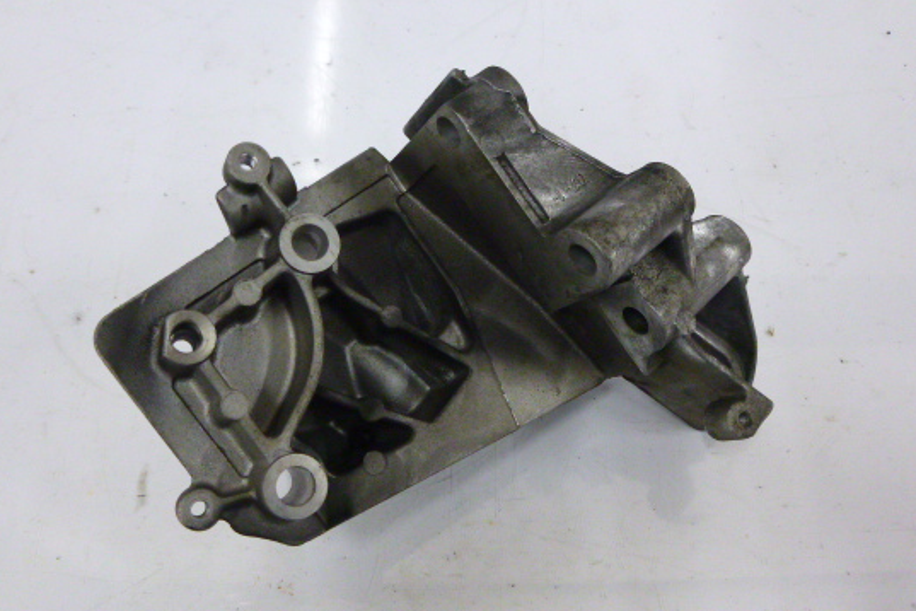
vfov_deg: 42.3
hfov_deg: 60.3
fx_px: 789
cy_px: 309
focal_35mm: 31
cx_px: 452
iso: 400
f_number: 3.9
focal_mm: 4.5
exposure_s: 1/13
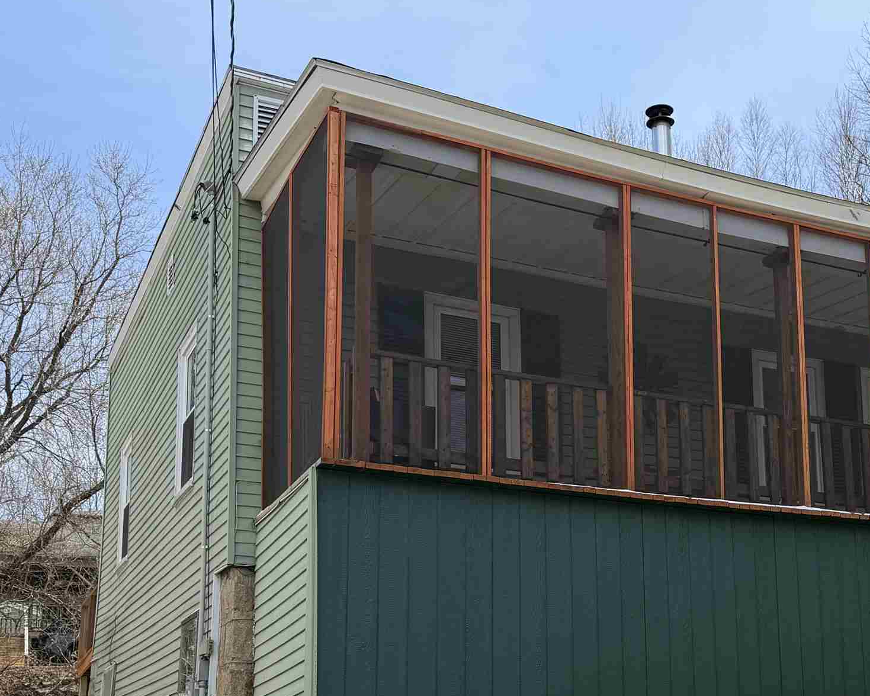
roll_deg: +1.3
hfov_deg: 37.2
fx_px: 1262
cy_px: 552
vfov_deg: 30.1
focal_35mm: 49
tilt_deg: +9.2
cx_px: 650
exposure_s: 1/2169
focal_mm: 6.76
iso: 80
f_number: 1.78
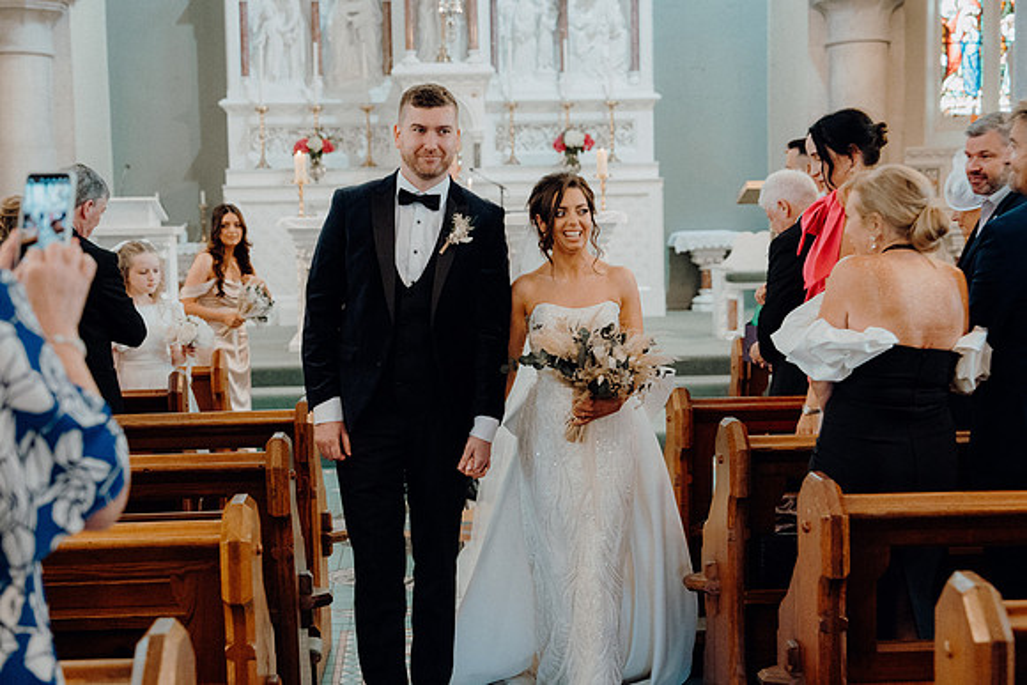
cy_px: 342
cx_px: 514
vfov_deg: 26.0
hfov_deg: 38.2
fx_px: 1484
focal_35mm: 52
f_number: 3.5
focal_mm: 52
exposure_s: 1/160
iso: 5000
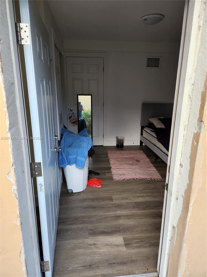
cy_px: 138
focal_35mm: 23
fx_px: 183
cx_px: 104
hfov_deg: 58.9
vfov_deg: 73.9
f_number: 1.8
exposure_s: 1/180
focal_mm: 5.4
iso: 125
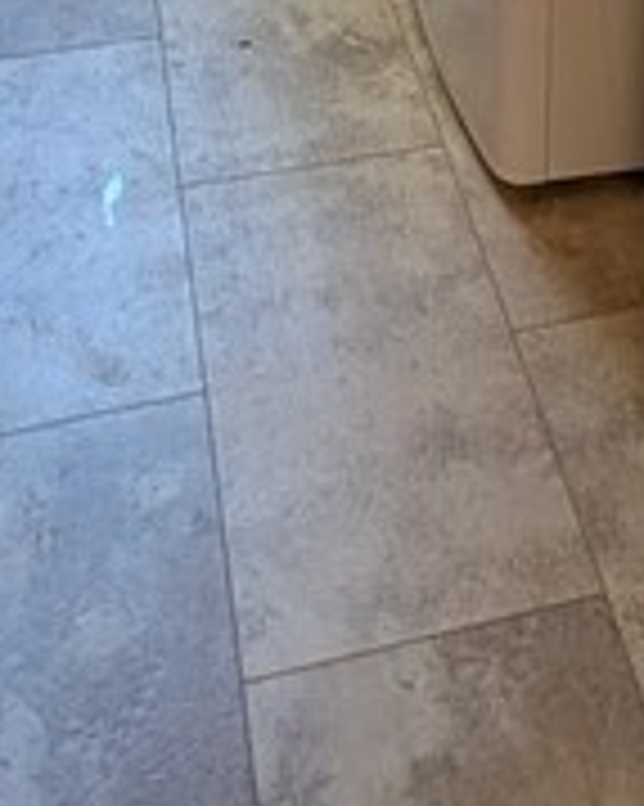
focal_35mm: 67
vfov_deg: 18.8
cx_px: 525
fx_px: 1598
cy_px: -781
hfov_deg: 22.5
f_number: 1.7
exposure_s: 1/78.1
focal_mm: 2.02
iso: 69
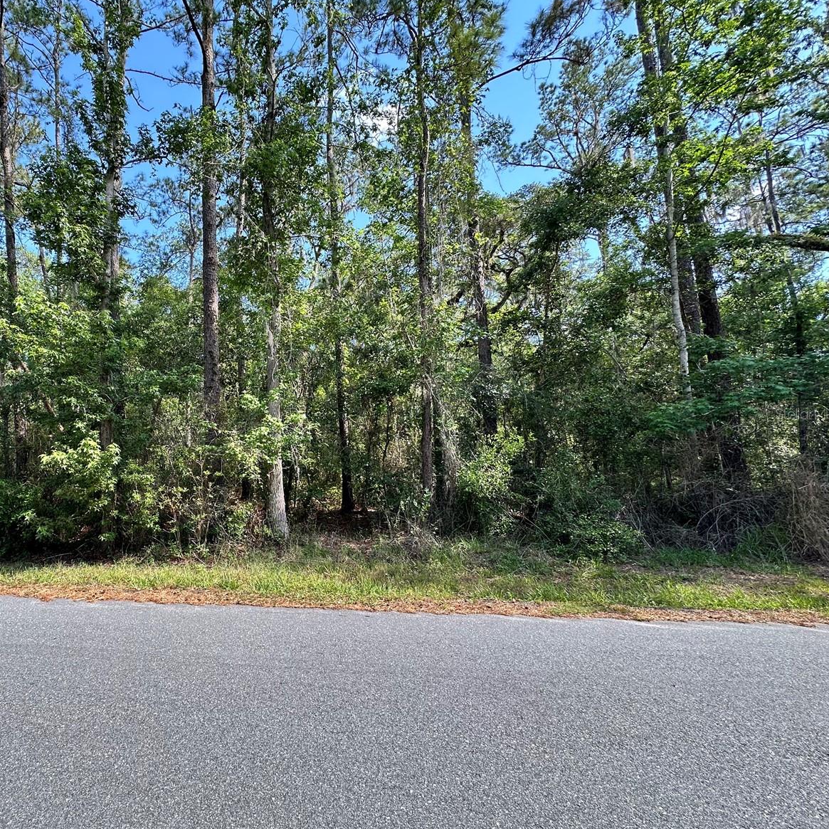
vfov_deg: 84.0
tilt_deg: +7.7
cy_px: 413
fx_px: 461
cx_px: 273
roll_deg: +1.2
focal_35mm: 17
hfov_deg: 81.0
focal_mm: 2.22
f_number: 2.2
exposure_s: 1/165
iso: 40
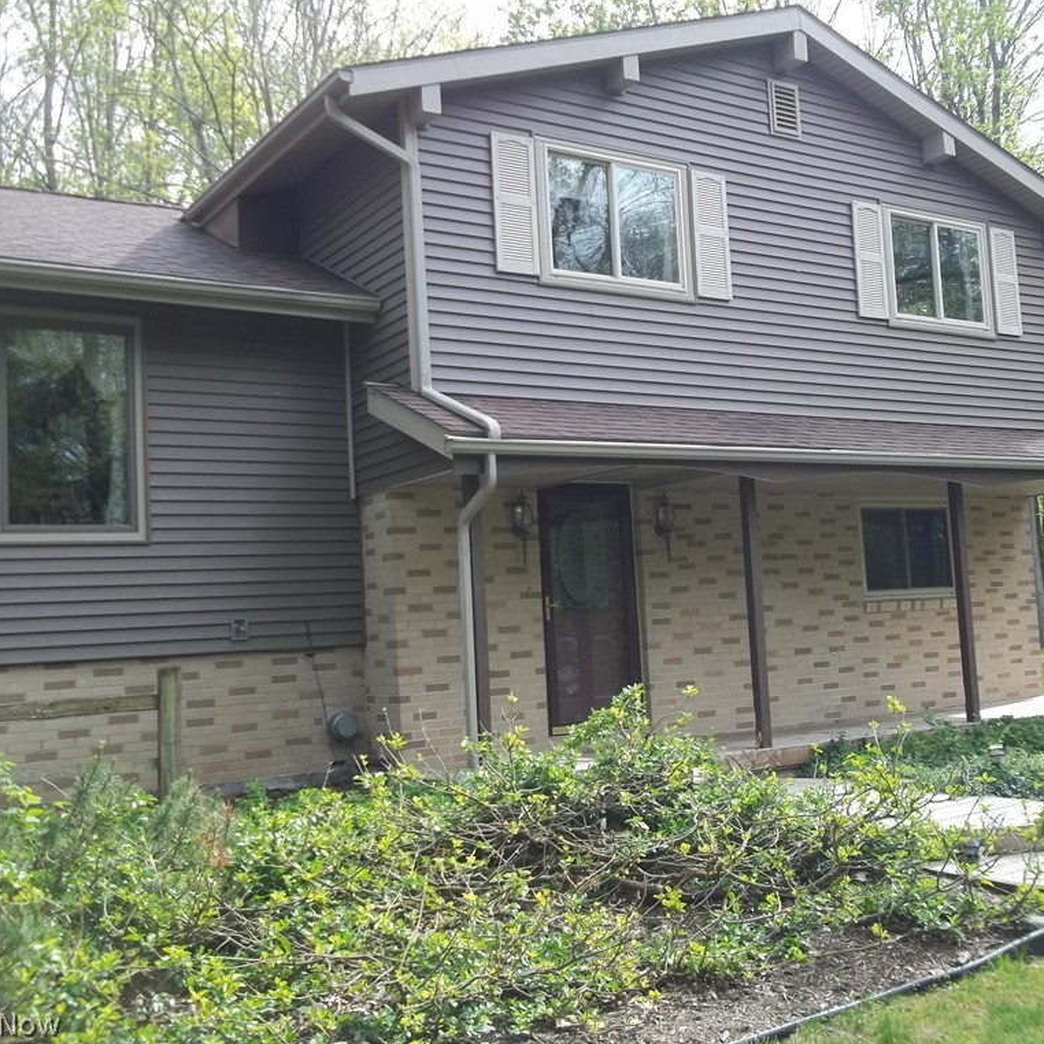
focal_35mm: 38
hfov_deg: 43.7
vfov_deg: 43.9
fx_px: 1297
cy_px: 521
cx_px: 619
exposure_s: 1/200
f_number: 2.9
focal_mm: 5.7
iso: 80
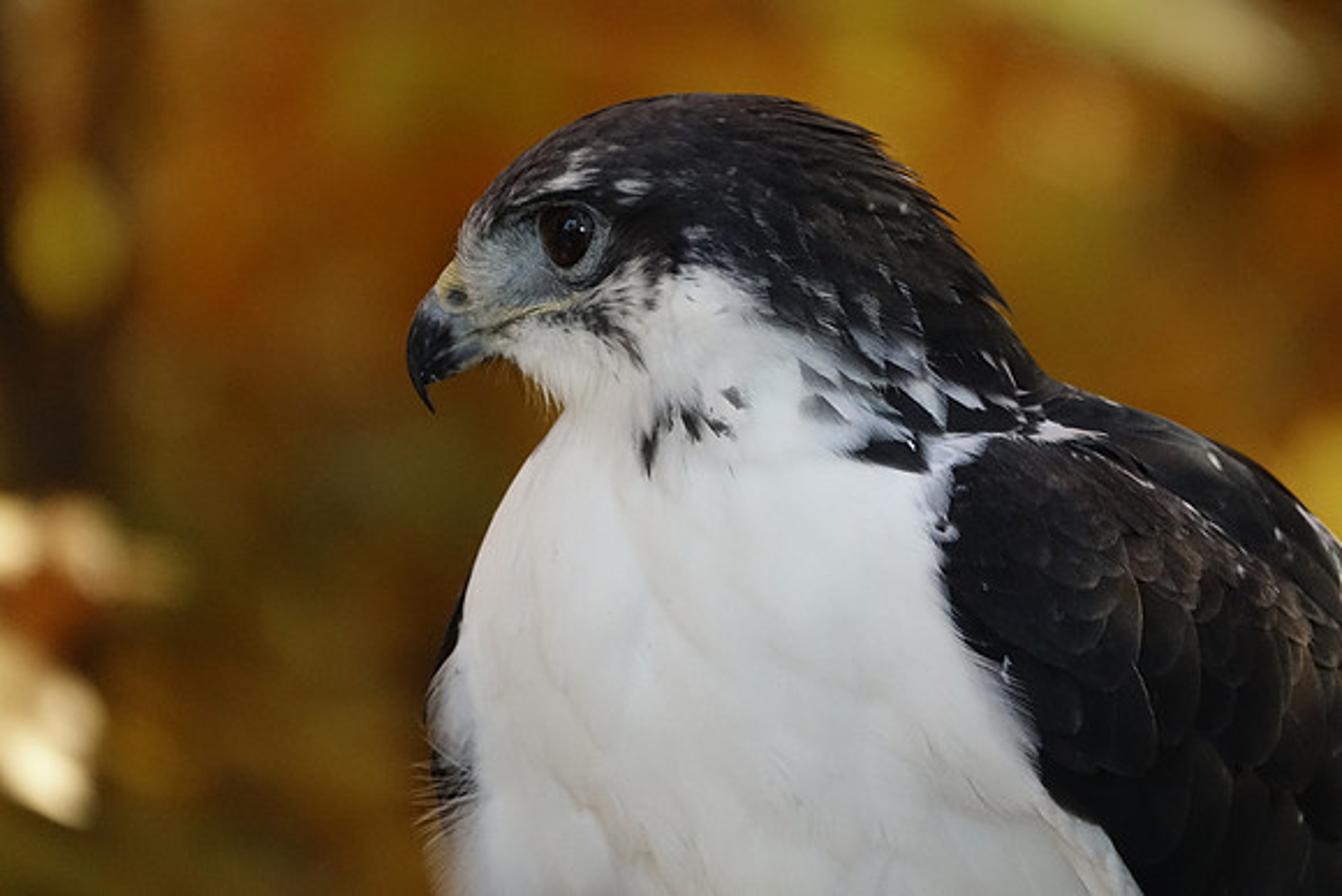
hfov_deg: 3.4
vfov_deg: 2.3
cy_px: 448
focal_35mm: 600
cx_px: 671
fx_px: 22371
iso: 1600
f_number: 4
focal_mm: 220
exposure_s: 1/640
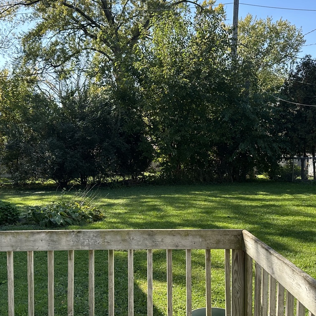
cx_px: 155
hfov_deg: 41.9
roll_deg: +0.0
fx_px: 413
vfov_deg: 41.7
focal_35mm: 40
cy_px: 183
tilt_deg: -3.8
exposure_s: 1/952
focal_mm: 6.86
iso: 80
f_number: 1.78
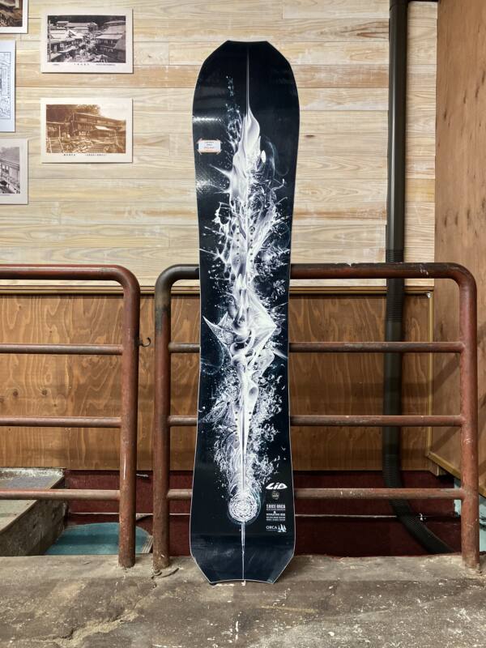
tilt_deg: +1.0
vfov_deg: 63.4
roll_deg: -1.1
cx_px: 243
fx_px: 524
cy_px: 324
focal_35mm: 28
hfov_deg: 49.7
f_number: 1.8
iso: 125
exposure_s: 1/50
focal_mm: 3.99
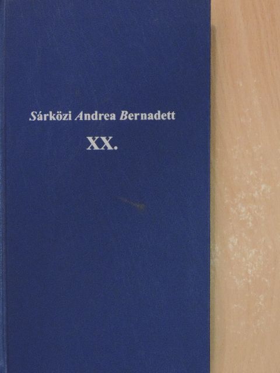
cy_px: 186
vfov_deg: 27.8
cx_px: 140
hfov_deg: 21.0
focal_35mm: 70
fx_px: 755
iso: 1400
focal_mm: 12.4
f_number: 3.9
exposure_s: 1/100
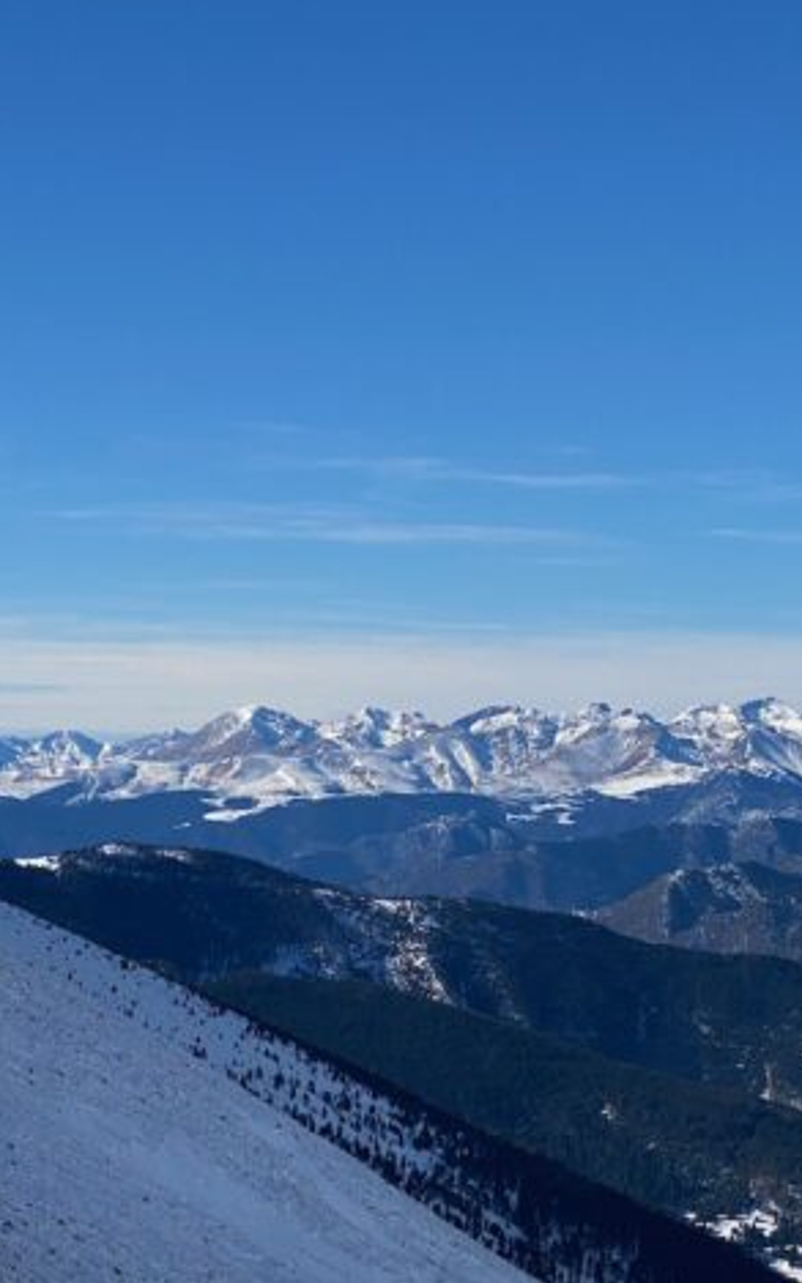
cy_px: 796
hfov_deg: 13.9
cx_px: 339
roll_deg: +0.1
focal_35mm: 94
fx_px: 3288
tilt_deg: -1.6
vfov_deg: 22.0
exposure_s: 1/3984
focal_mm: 6
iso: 25
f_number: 2
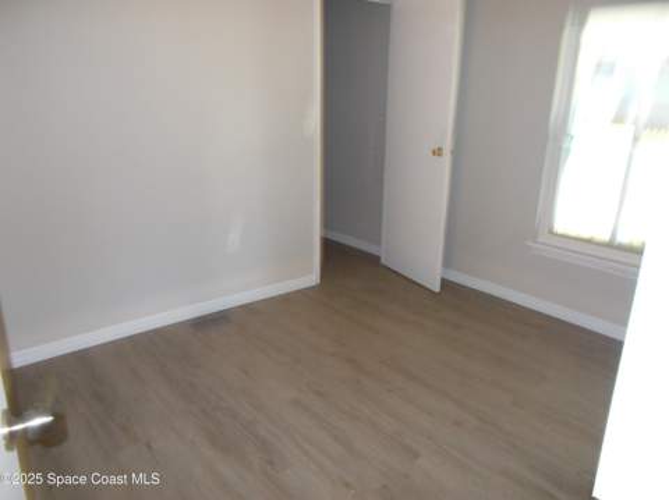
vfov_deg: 53.0
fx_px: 502
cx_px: 334
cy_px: 250
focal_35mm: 26
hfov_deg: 67.4
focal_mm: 4.6
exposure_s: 1/25
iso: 200
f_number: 3.2
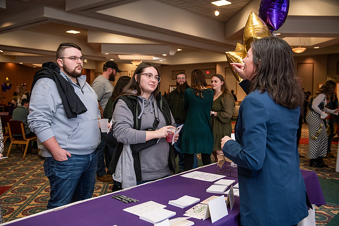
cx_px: 170
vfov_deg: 36.9
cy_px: 113
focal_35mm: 36
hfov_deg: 53.1
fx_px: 339
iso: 1250
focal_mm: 36
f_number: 3.5
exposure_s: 1/160
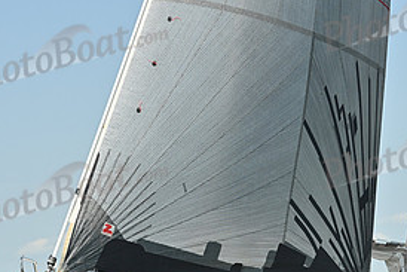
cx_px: 247
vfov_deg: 9.2
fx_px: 1674
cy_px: 249
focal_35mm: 148
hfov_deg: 13.9
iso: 320
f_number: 7.1
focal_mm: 70
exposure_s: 1/1250
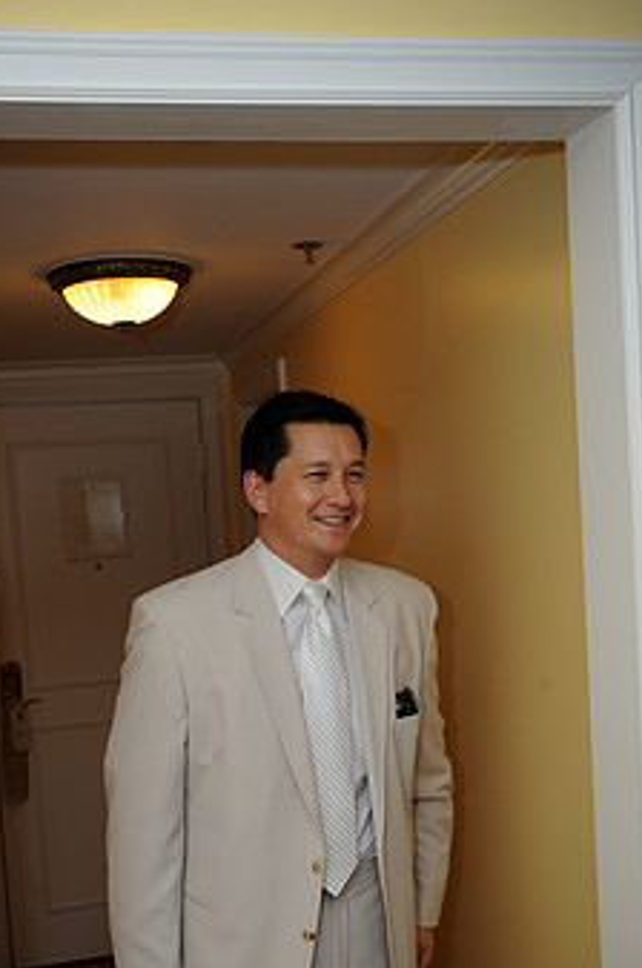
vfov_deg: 40.8
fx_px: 1289
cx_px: 274
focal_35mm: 48
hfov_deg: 27.9
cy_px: 630
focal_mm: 36
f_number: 8
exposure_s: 1/160
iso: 640
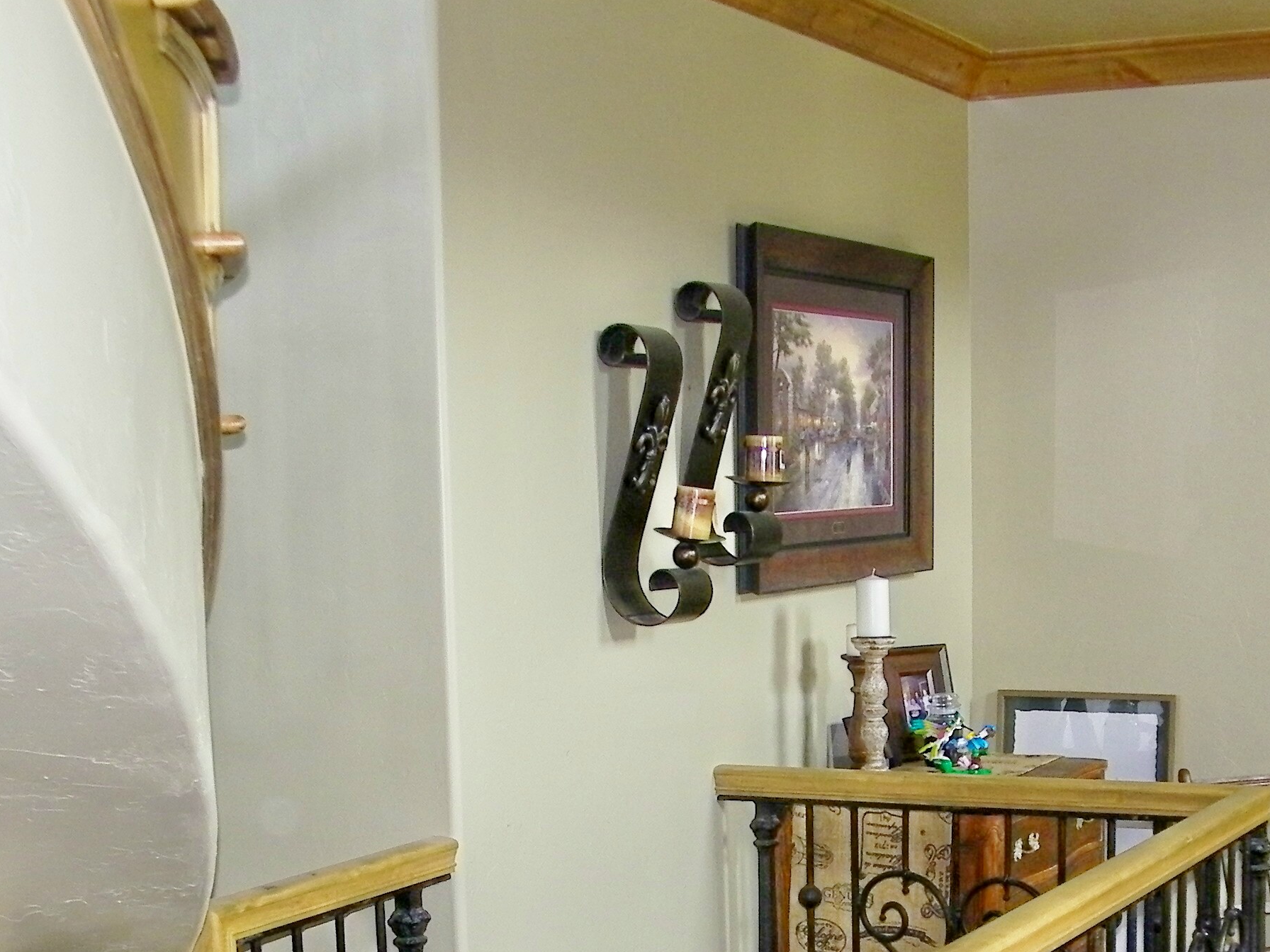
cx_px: 791
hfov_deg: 33.6
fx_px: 2091
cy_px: 853
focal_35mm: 57
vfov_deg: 24.9
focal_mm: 5
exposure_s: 1/30
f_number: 3.5
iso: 100
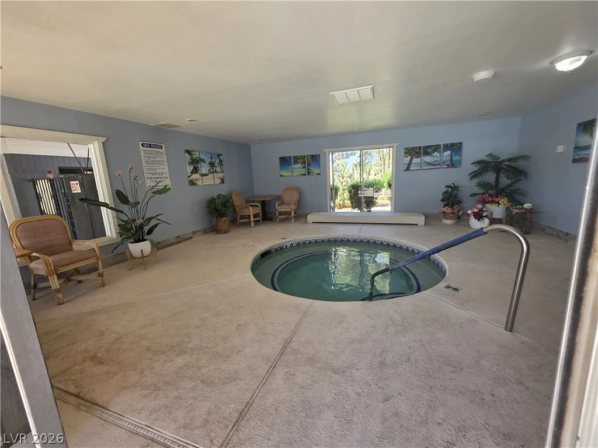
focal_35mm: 13
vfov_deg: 89.9
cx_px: 299
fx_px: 225
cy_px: 224
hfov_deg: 106.2
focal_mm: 2.2
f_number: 1.9
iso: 64
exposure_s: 1/120
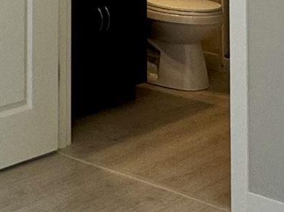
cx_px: 37
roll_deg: -0.3
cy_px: -231
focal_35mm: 107
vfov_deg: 12.1
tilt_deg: +4.5
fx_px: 877
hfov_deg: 18.1
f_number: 2.2
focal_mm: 2.22
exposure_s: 1/120
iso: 100
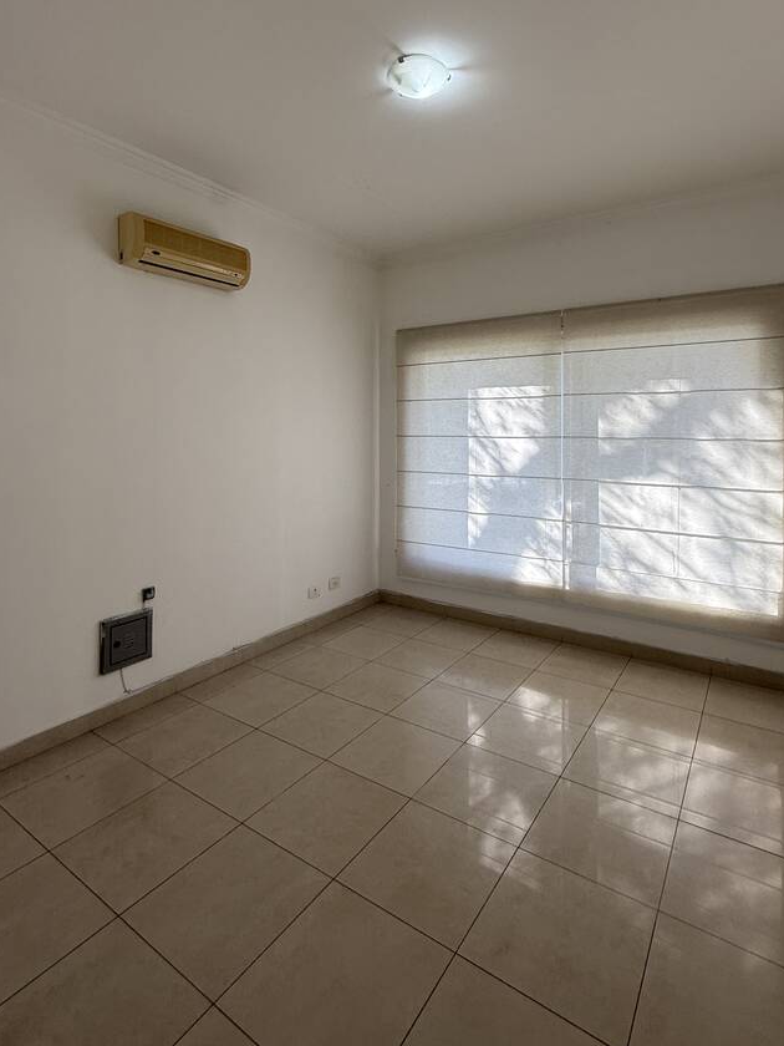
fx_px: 544
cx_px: 418
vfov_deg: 86.9
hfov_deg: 71.5
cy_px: 433
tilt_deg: +0.4
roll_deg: -0.9
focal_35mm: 18
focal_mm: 2.22
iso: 50
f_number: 2.2
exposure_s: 1/120
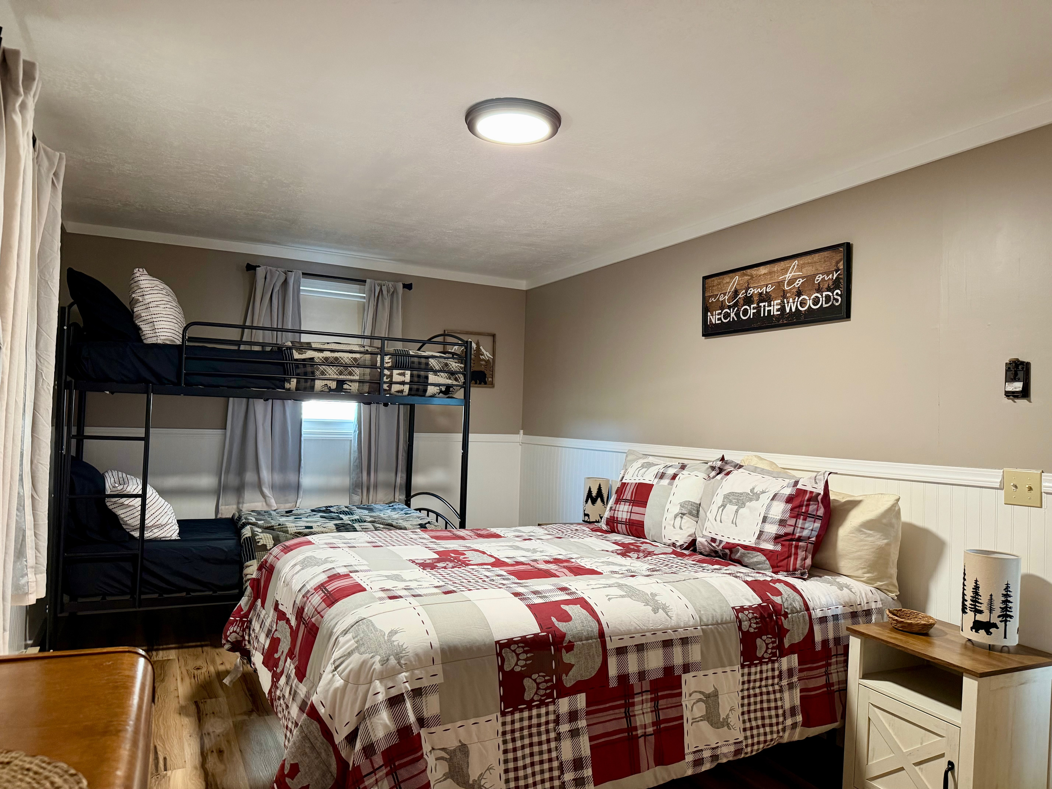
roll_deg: -2.1
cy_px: 394
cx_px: 526
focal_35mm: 24
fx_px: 729
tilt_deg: +1.2
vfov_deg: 56.8
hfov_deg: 71.6
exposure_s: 1/60
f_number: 1.78
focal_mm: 6.76
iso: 320
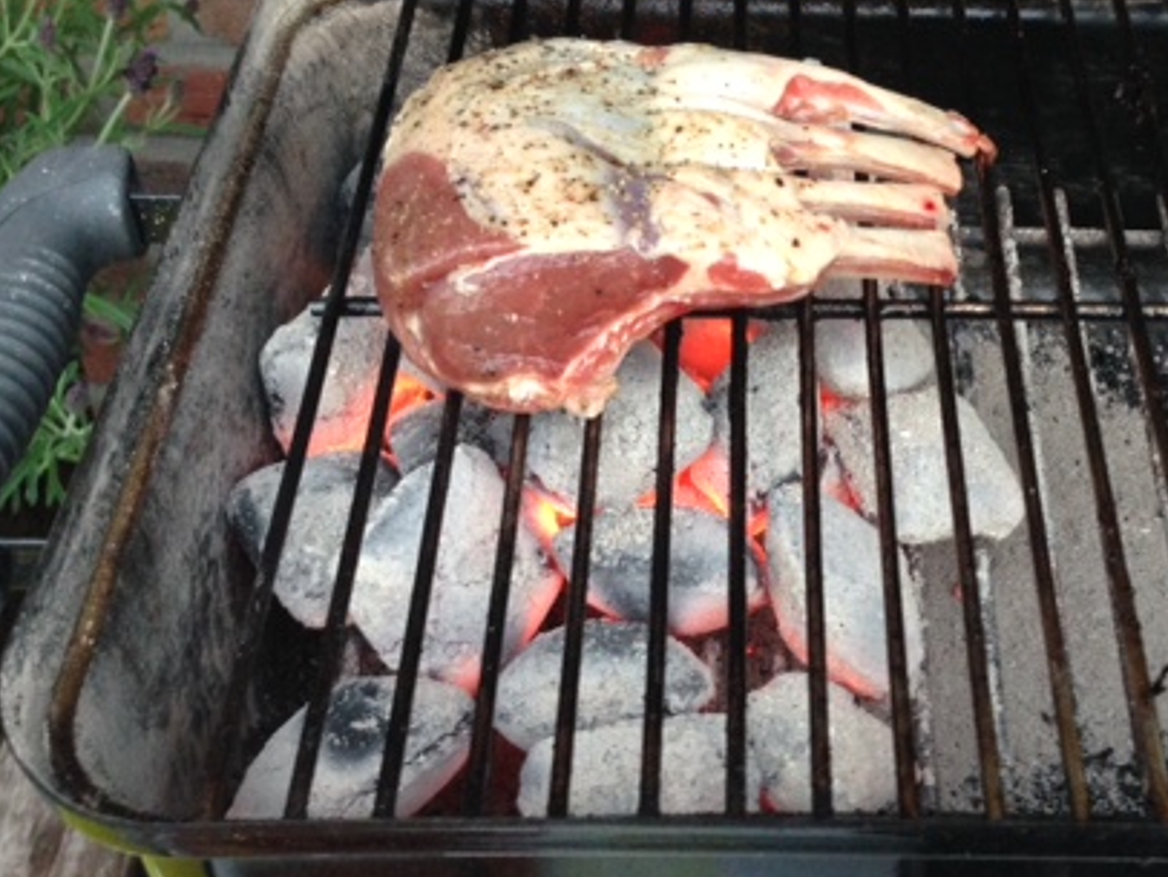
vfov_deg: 28.0
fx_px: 1756
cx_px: 759
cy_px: 336
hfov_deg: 36.5
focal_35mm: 52
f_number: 2.4
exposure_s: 1/20
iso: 250
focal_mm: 4.12
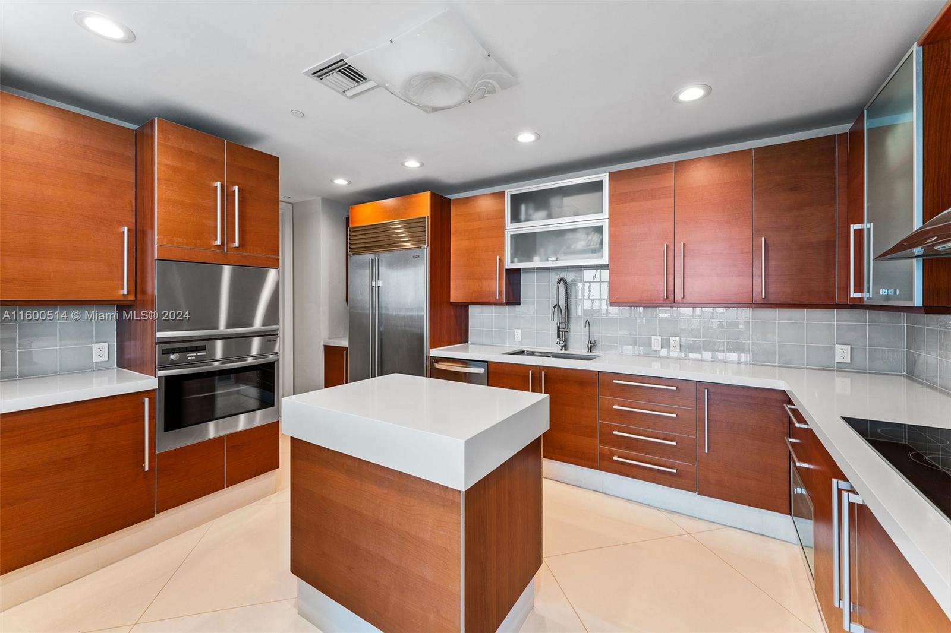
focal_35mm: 14
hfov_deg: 104.3
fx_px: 370
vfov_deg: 81.2
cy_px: 316
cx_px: 476
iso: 200
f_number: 8
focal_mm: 14
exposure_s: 1/1.25
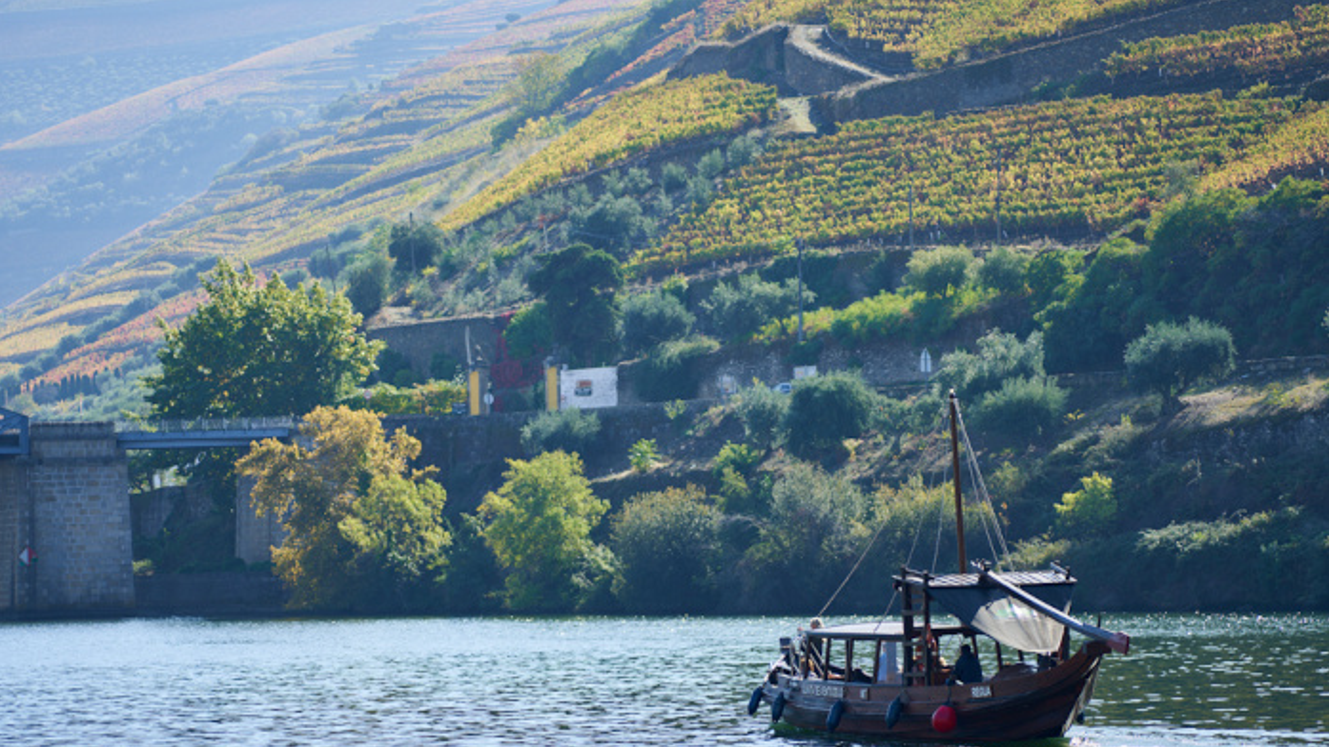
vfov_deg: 8.5
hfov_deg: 15.1
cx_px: 664
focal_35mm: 142
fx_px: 5004
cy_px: 439
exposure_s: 1/500
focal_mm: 135
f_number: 4.5
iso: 200
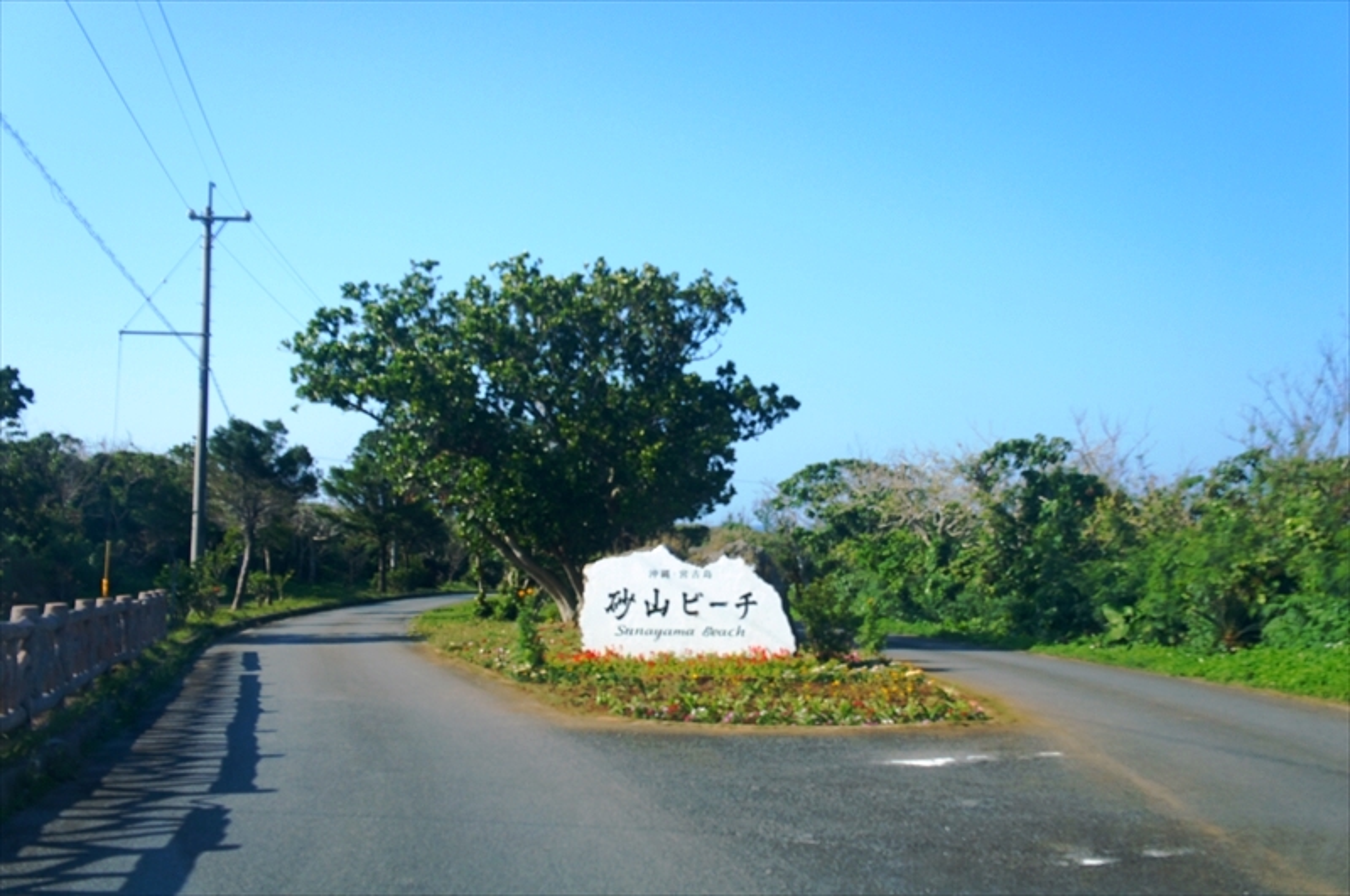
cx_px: 675
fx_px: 1517
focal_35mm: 40
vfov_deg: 32.9
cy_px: 448
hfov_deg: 48.0
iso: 200
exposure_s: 1/500
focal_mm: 27
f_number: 6.3
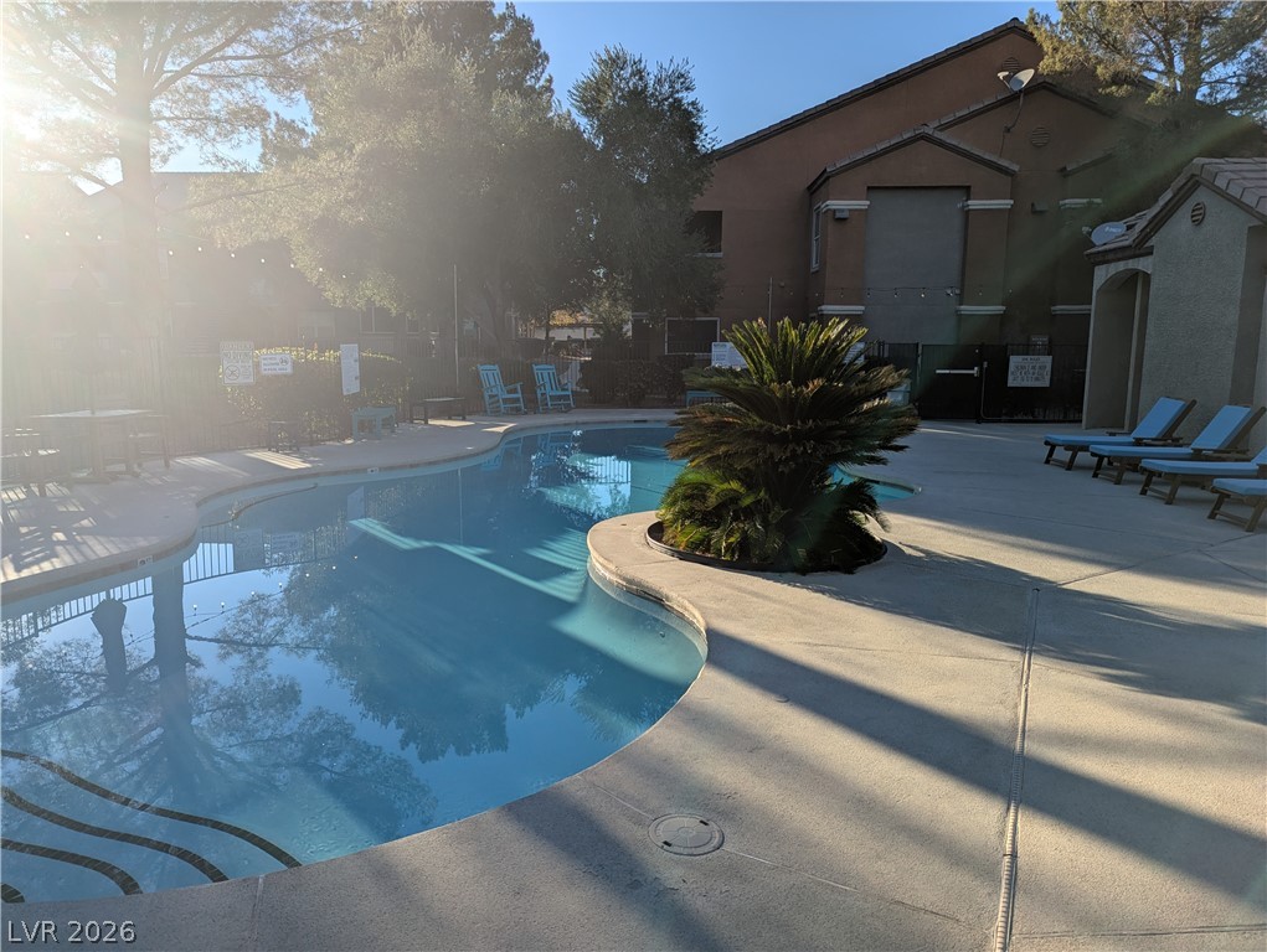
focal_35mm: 24
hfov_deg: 71.5
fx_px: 879
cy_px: 476
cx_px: 634
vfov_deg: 56.9
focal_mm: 6.81
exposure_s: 1/2262
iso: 44
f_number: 1.85
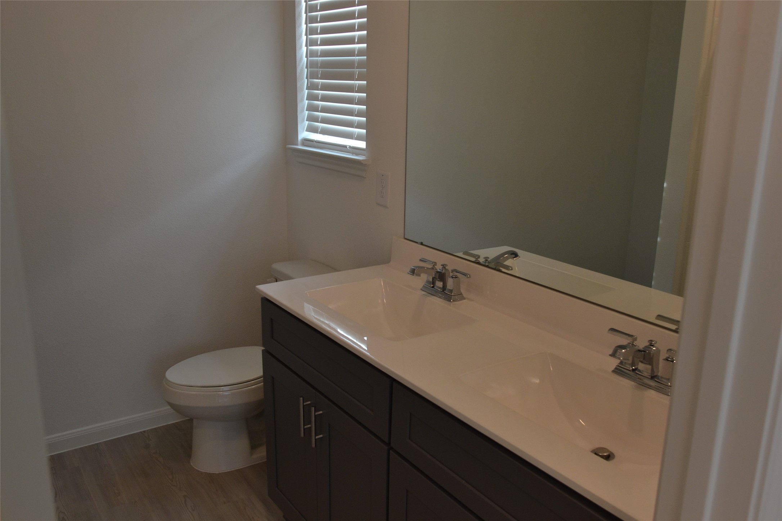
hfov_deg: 61.9
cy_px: 260
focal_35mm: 30
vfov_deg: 43.6
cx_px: 391
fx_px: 652
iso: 400
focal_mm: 20
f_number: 4.5
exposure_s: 1/80
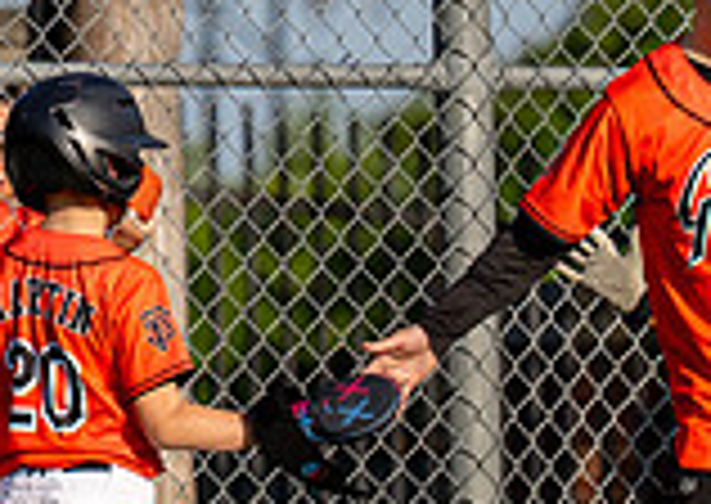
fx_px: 22035
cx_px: 164
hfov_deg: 1.8
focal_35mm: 1094
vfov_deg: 1.3
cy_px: -159
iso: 160
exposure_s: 1/3200
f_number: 2.8
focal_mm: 155
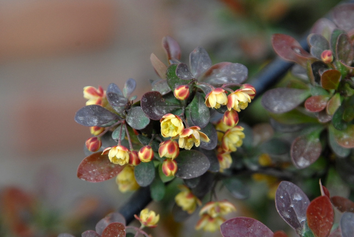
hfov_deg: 6.2
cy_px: 118
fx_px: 3248
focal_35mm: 330
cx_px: 177
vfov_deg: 4.2
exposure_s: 1/160
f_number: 6.3
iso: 400
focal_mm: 220
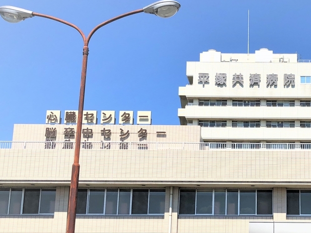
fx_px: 485
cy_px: 202
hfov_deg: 34.3
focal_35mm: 54
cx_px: 253
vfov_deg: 26.3
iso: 20
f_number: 1.8
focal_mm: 3.99
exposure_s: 1/3436
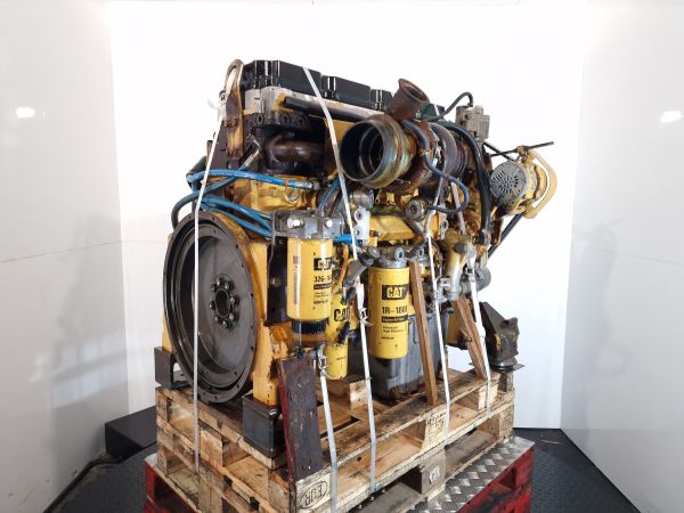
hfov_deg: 73.9
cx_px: 342
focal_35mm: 23
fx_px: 454
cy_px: 256
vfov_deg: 58.9
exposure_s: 1/50
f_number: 1.8
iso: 100
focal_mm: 6.4
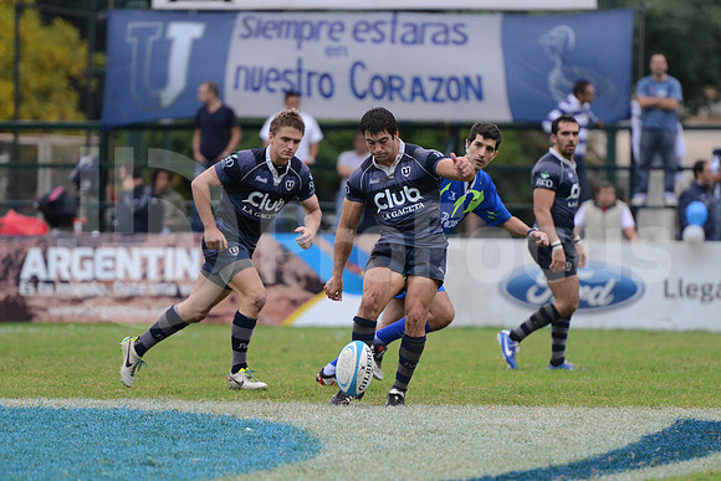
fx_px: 5609
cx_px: 360
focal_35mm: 280
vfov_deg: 4.9
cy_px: 240
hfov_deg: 7.4
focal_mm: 280
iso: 3200
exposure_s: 1/500
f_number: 4
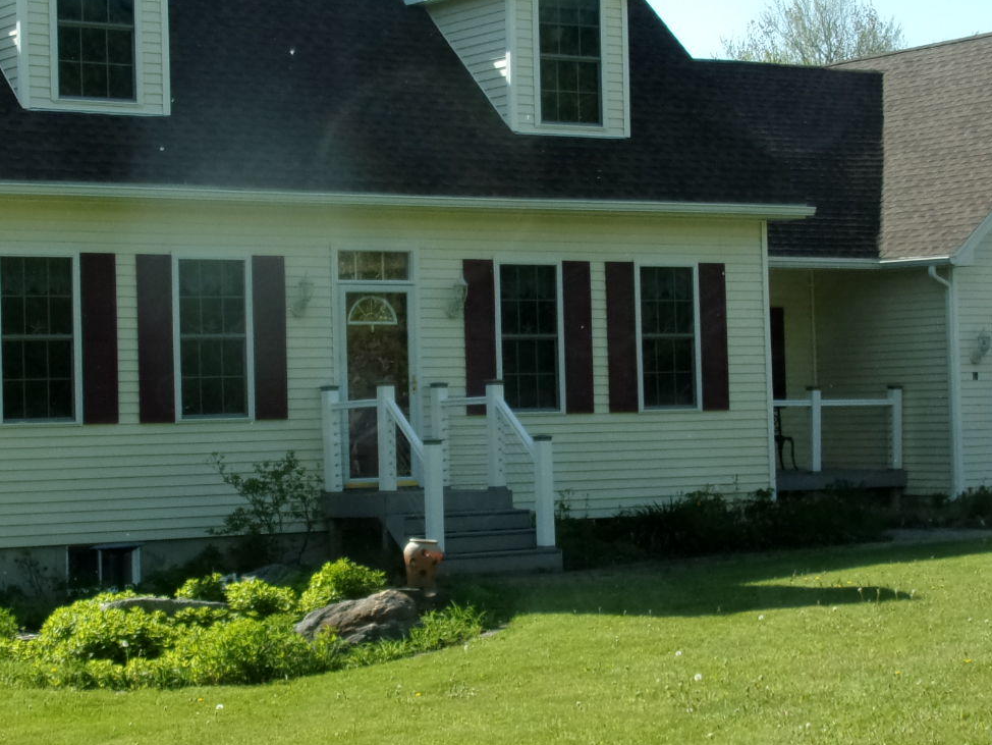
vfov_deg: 18.0
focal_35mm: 82
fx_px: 2350
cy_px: 282
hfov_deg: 23.7
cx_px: 342
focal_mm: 7
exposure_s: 1/400
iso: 80
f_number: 3.9
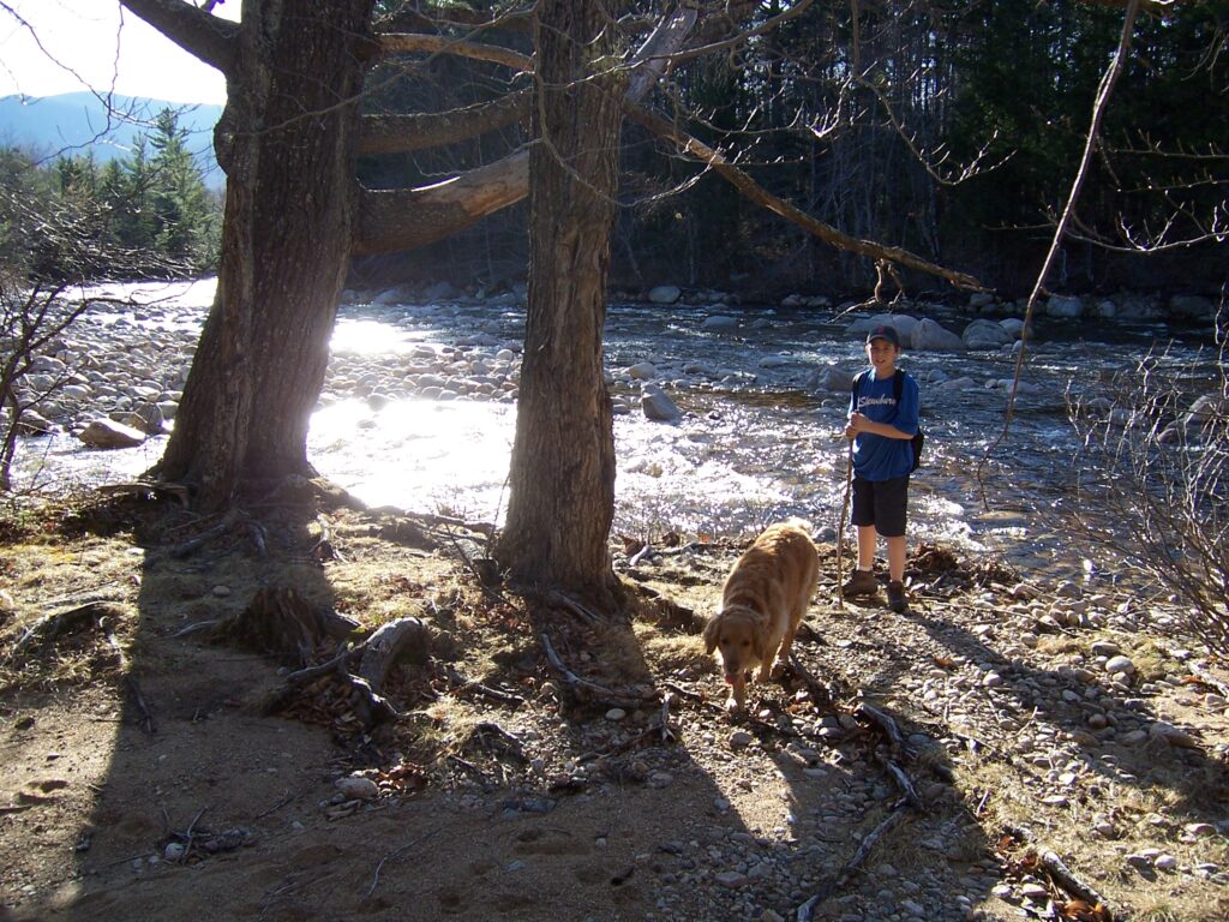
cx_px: 614
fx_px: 1172
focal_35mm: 33
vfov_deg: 42.9
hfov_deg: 55.4
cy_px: 461
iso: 80
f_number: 3.4
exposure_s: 1/250
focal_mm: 5.5
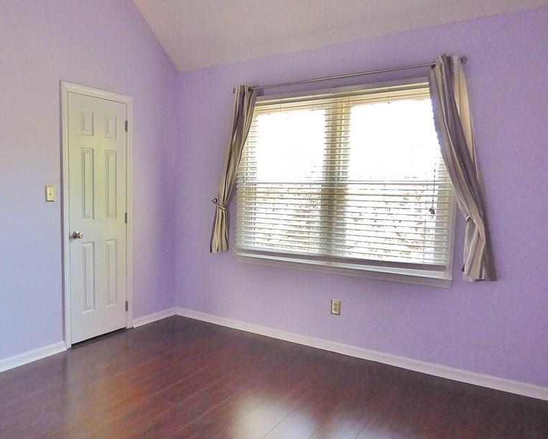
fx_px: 422
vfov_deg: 54.9
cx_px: 208
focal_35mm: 26
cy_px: 230
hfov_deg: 65.1
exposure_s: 1/40
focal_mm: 3.58
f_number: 2.8
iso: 400
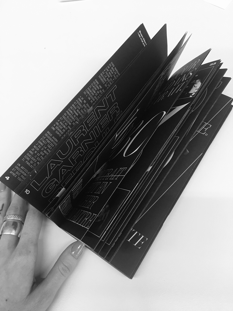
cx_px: 116
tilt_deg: -64.8
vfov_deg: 61.7
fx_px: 260
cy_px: 156
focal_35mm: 29
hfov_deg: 48.2
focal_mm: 4.15
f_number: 2.2
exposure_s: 1/17
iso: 100
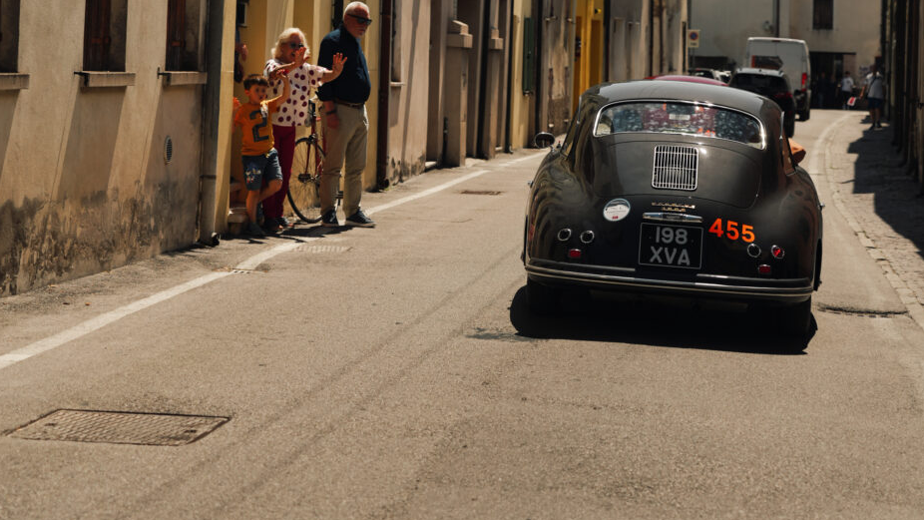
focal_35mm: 95
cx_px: 462
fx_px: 2328
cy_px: -77
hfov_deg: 22.5
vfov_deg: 12.5
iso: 100
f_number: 4
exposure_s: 1/800
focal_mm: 60
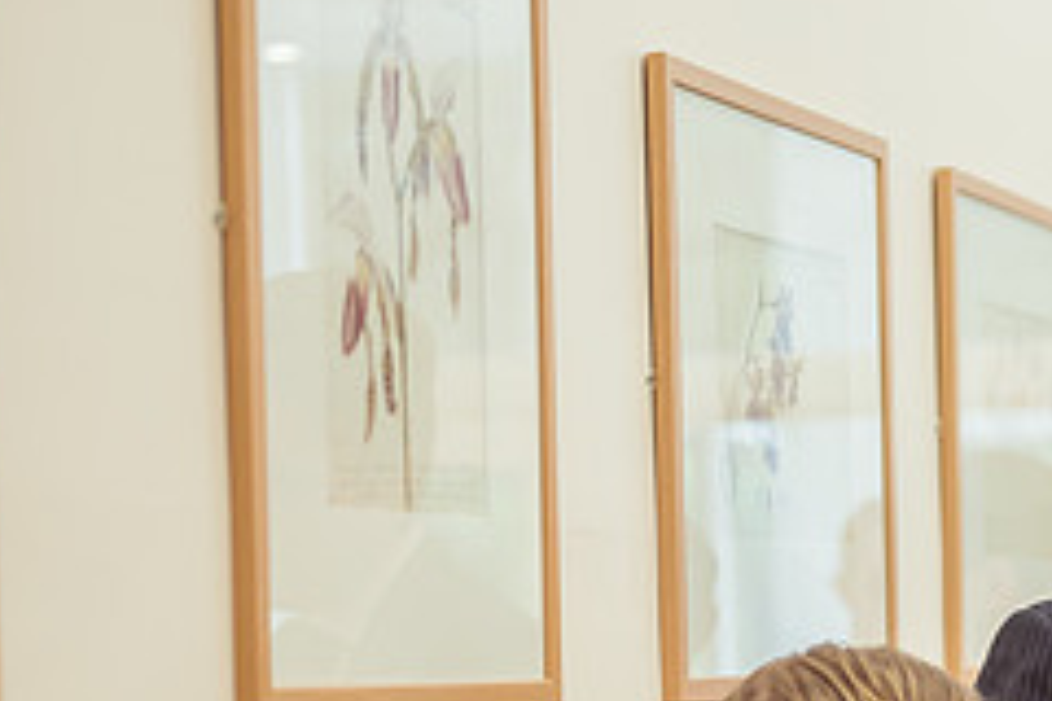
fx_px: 3886
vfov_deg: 10.2
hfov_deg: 15.0
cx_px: 1157
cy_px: 692
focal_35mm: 133
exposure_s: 1/320
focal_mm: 50
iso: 640
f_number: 2
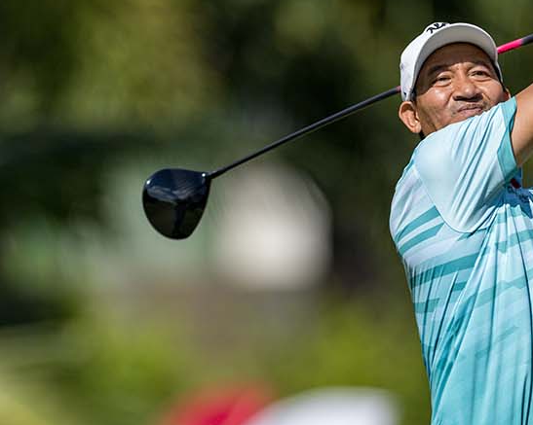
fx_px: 15593
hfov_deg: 2.0
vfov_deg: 1.6
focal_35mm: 989
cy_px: 428
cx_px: 264
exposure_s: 1/6400
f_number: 2.8
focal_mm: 400
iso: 90
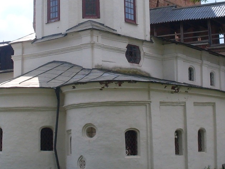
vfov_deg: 16.8
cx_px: 119
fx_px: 566
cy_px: 21
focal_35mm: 87
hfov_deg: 22.5
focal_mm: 6.3
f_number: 8.4
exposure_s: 1/180
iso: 80
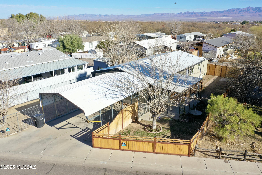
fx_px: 204
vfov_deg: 46.4
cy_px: 88
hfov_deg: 65.5
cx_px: 131
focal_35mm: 28
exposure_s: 1/400
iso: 100
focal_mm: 10.26
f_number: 5.6
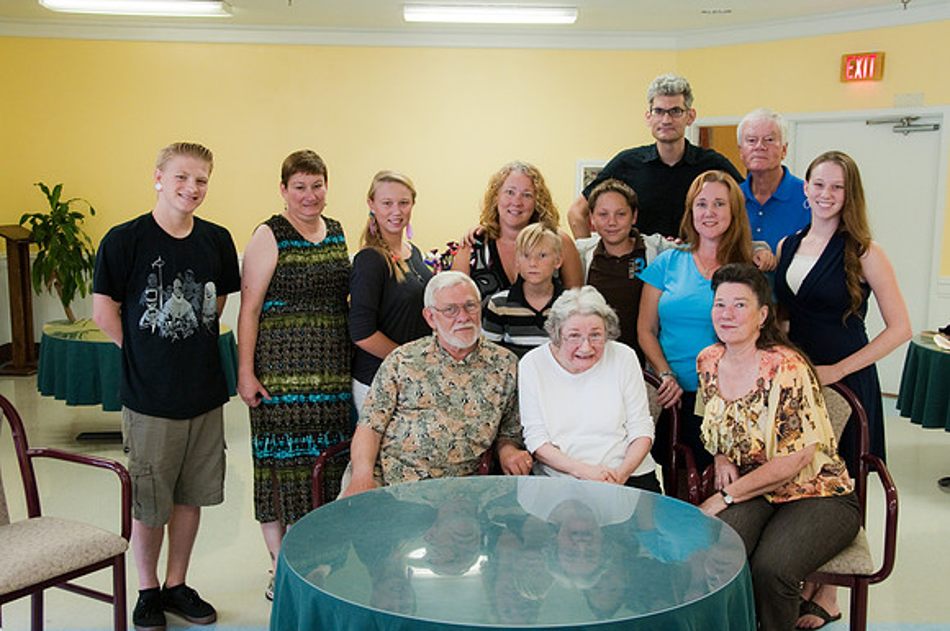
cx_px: 475
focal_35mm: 39
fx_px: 1028
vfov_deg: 34.1
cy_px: 316
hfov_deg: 49.6
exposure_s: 1/30
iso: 640
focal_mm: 26
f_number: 5
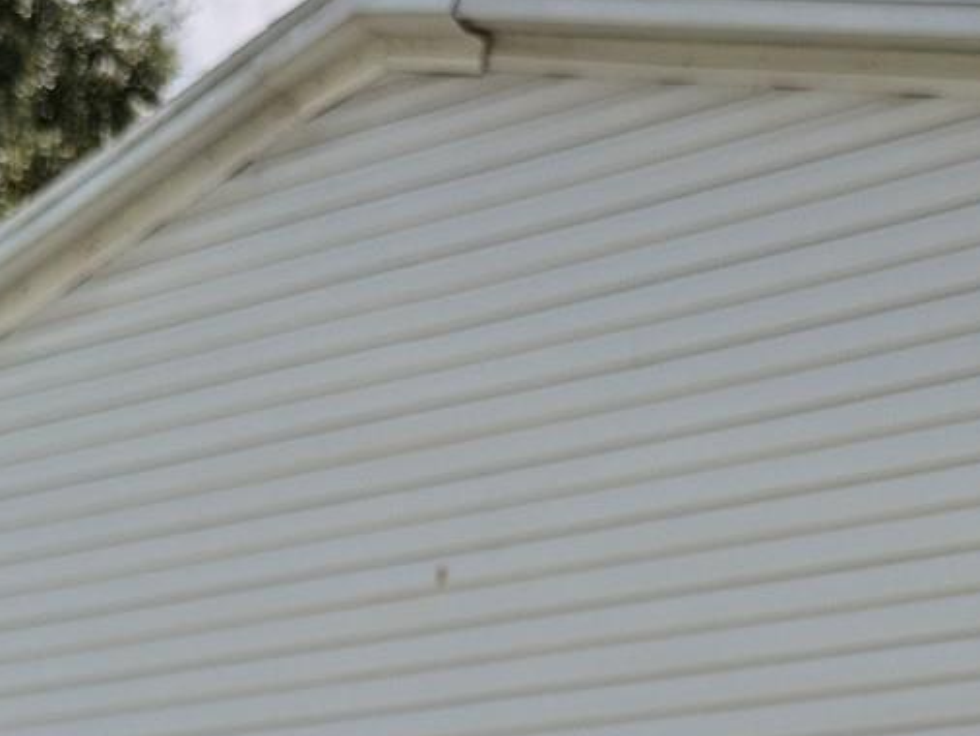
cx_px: 386
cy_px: 999
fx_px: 2238
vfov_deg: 17.4
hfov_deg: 24.7
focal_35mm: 79
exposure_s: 1/3559
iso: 50
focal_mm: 5.43
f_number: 1.89
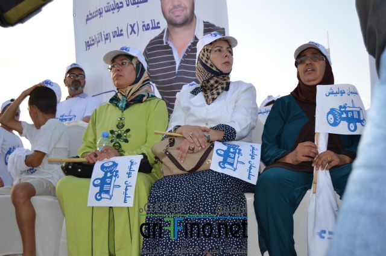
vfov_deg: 28.0
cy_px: 128
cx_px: 193
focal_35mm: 48
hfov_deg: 41.2
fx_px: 514
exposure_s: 1/125
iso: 100
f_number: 4.5
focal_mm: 32
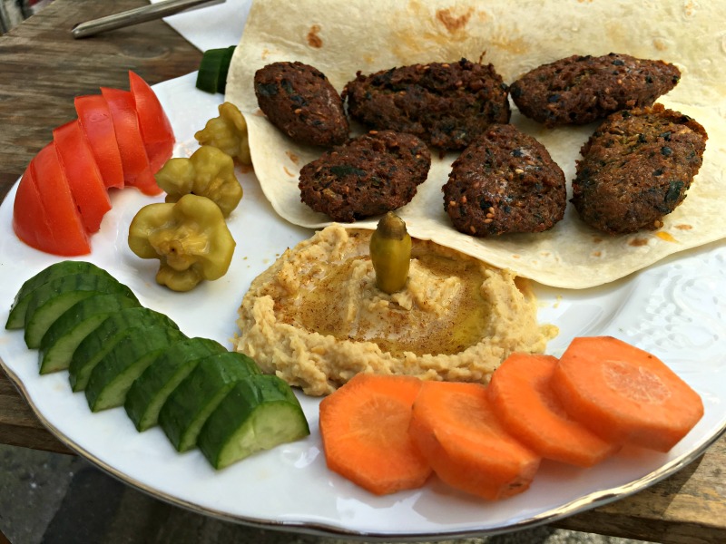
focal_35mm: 29
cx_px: 363
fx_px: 608
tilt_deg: -38.4
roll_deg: -0.4
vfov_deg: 48.2
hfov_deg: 61.7
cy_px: 272
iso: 25
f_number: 2.2
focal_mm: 4.15
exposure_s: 1/311
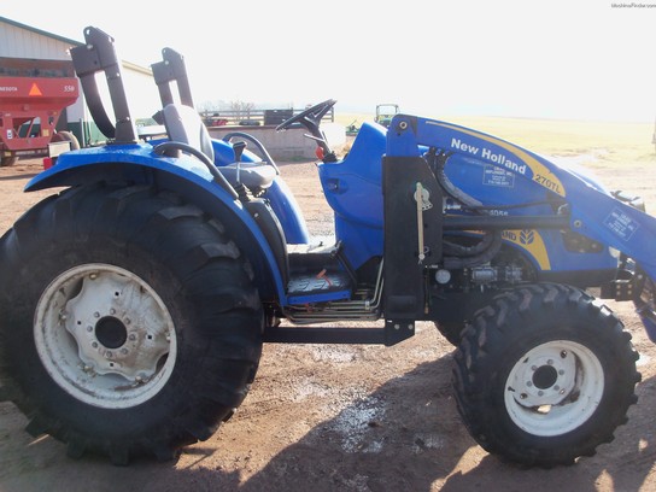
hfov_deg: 52.6
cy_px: 246
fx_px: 663
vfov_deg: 40.7
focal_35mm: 35
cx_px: 328
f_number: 3
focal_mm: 6.3
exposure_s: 1/200
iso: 80
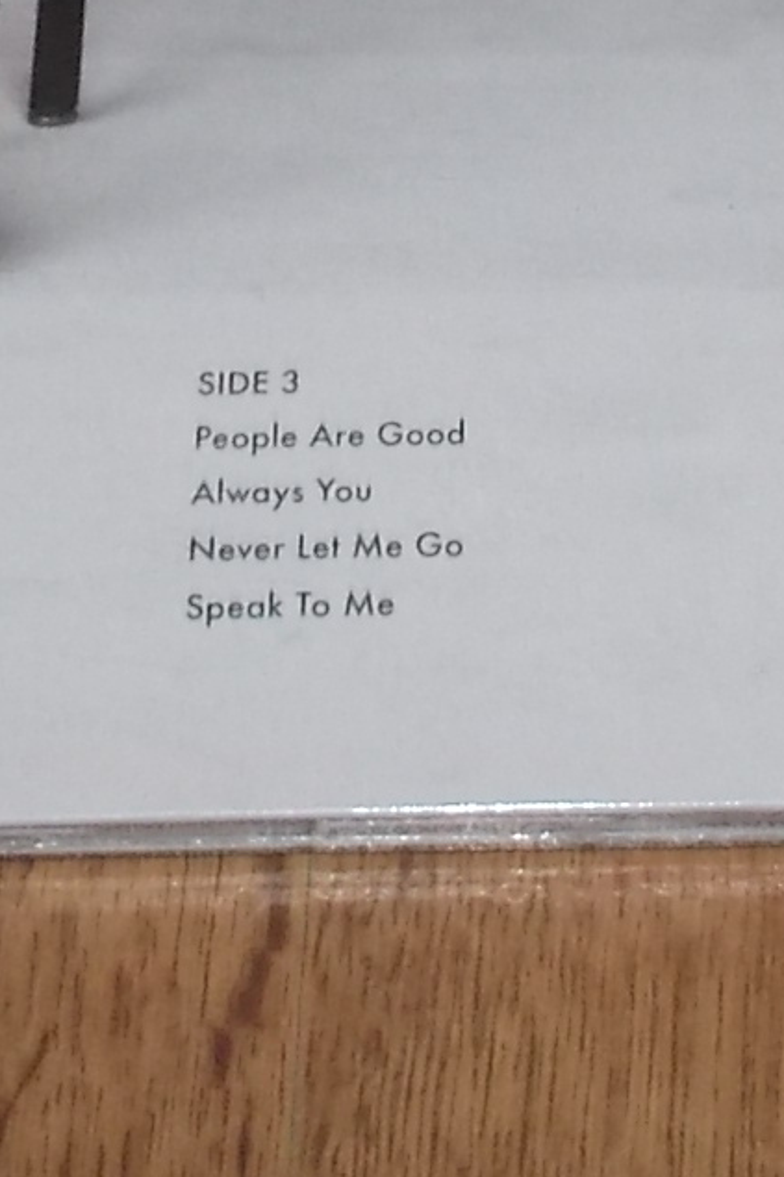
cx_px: 619
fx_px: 3530
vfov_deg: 18.1
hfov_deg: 12.6
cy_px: -165
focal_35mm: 108
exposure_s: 1/30
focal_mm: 4.1
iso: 200
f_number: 3.3
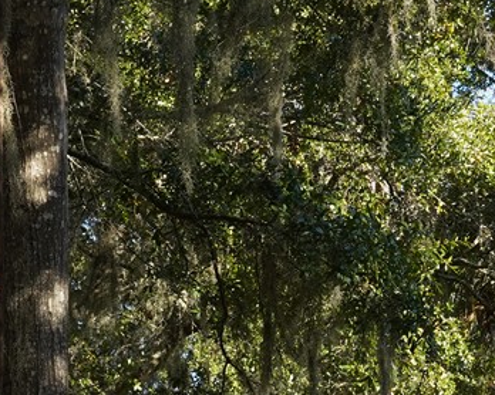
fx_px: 2211
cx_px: 265
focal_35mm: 151
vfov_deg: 10.0
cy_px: 516
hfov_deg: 12.8
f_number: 11
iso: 400
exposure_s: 1/100
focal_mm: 28
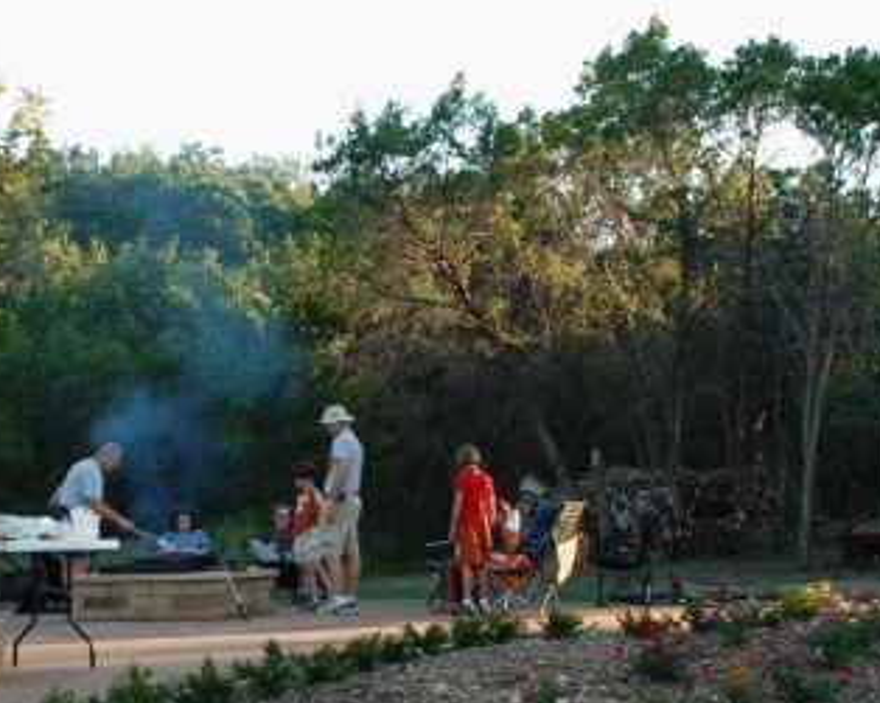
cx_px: 179
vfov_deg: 19.2
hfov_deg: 23.8
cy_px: 564
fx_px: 2057
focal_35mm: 79
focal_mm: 22
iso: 100
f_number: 4.5
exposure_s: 1/80
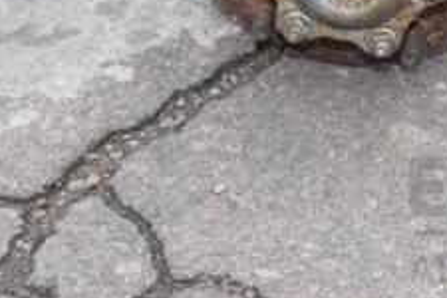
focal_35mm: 136
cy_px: -77
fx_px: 1689
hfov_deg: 15.0
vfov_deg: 9.9
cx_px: 372
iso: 800
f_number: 9
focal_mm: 34
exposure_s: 1/200
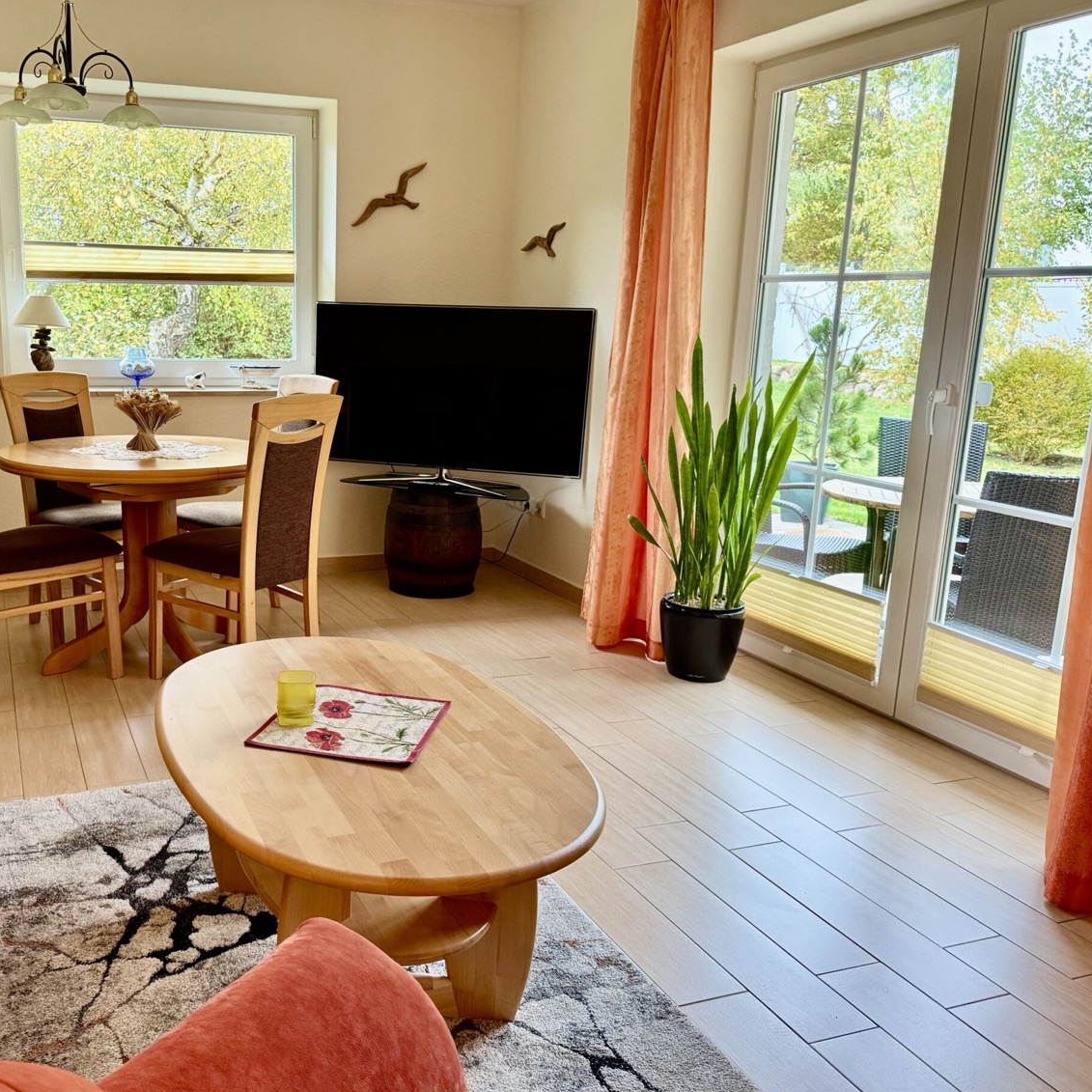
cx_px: 360
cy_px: 547
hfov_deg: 52.9
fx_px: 1071
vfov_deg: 54.0
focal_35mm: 30
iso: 160
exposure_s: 1/100
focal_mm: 6.76
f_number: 1.78
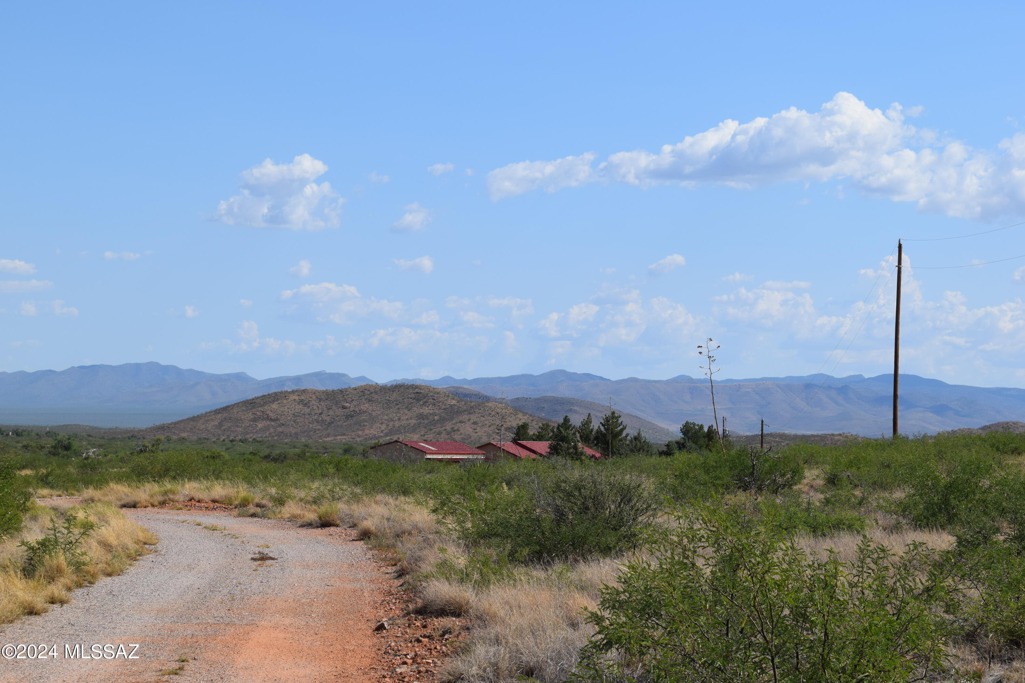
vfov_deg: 17.5
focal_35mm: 78
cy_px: 342
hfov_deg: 26.0
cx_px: 512
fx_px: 2221
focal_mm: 52
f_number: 11
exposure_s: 1/500
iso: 200
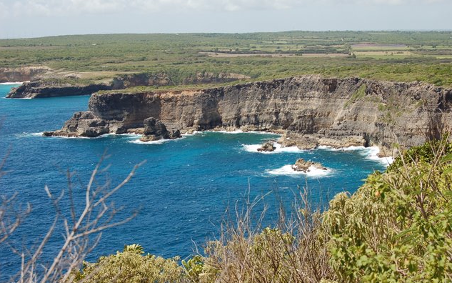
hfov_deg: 29.0
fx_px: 875
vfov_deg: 18.4
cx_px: 227
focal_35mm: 71
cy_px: 135
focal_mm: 46
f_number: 8
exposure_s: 1/250
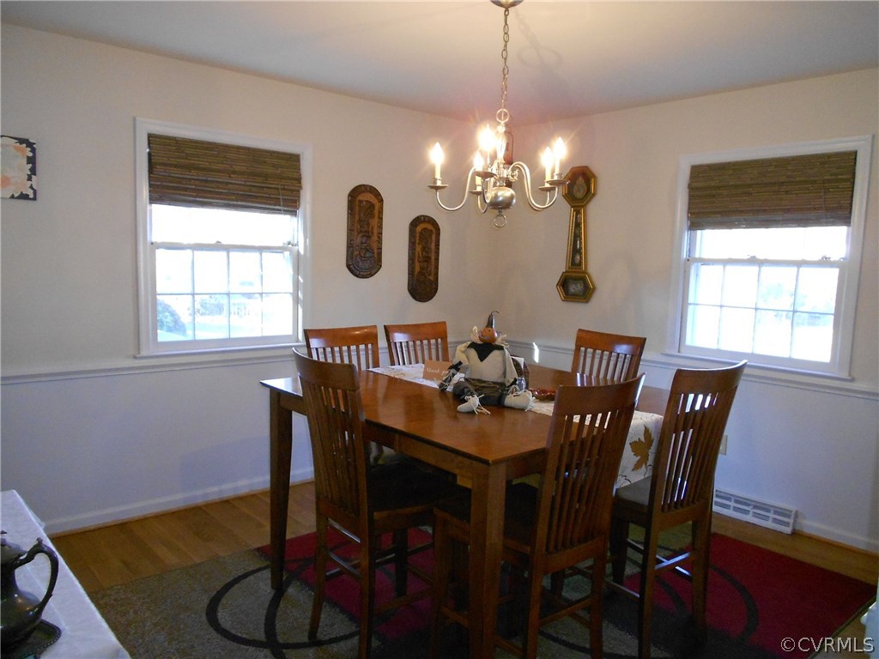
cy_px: 330
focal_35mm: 26
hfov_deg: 67.3
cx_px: 440
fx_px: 660
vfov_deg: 53.1
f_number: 3.2
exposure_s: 1/30
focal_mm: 4.6
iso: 400
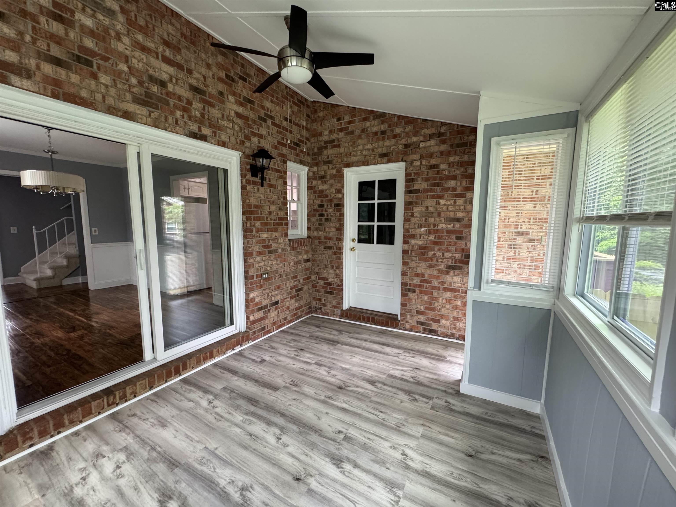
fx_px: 273
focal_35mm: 14
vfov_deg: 85.7
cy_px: 254
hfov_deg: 102.1
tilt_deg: -6.6
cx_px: 338
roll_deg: +0.4
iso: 250
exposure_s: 1/60
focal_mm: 2.22
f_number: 2.2
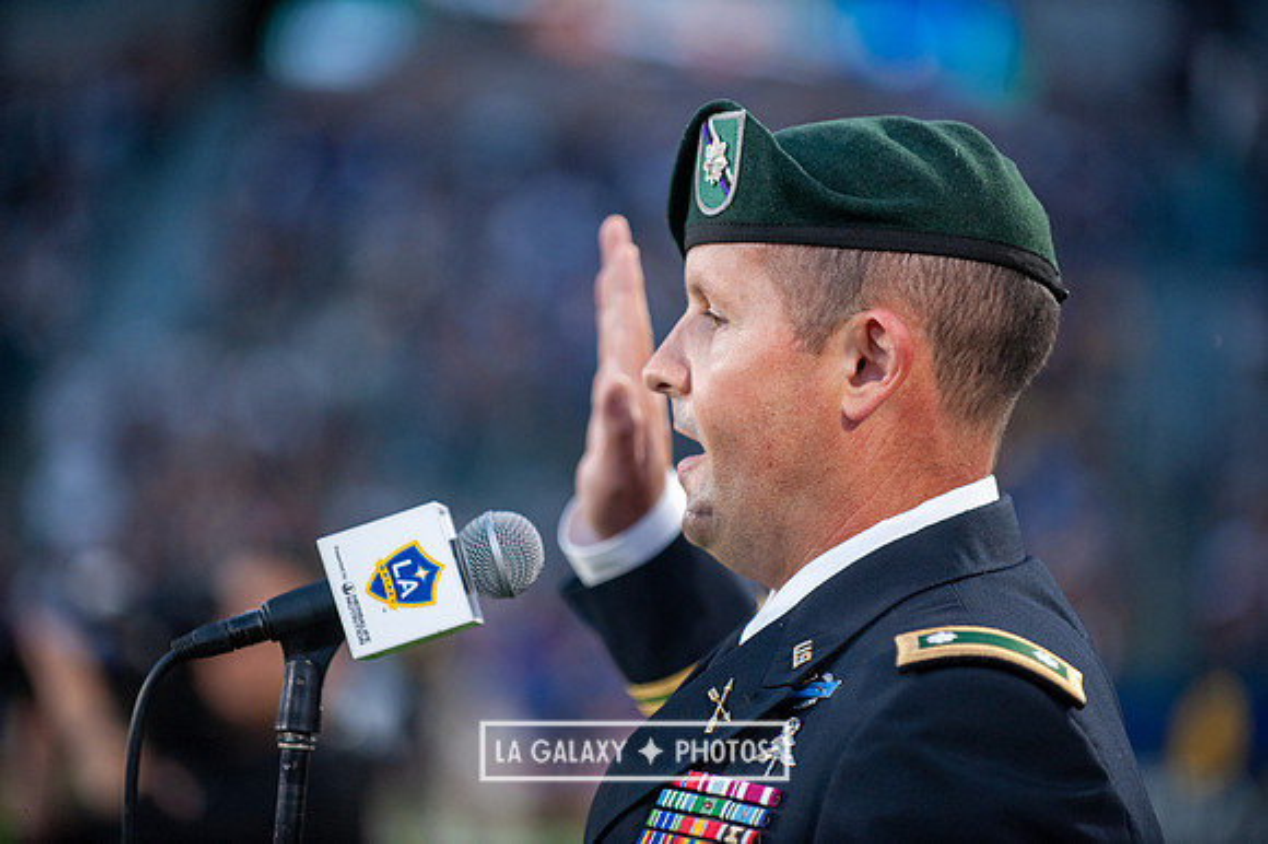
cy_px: 422
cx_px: 634
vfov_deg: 7.8
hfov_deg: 11.8
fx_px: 6160
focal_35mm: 175
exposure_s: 1/1000
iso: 1600
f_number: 2.8
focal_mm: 175
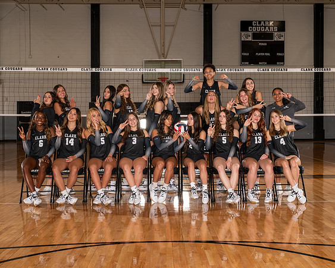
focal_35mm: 48
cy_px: 127
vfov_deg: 31.5
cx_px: 179
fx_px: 475
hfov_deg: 38.9
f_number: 5.6
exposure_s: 1/250
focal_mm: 35
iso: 250
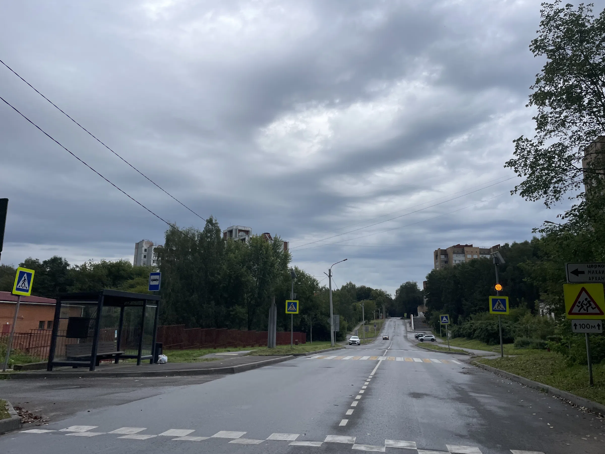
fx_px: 454
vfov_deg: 53.1
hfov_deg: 67.3
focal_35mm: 26
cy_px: 227
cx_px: 302
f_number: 1.6
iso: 32
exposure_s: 1/1553
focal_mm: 4.2
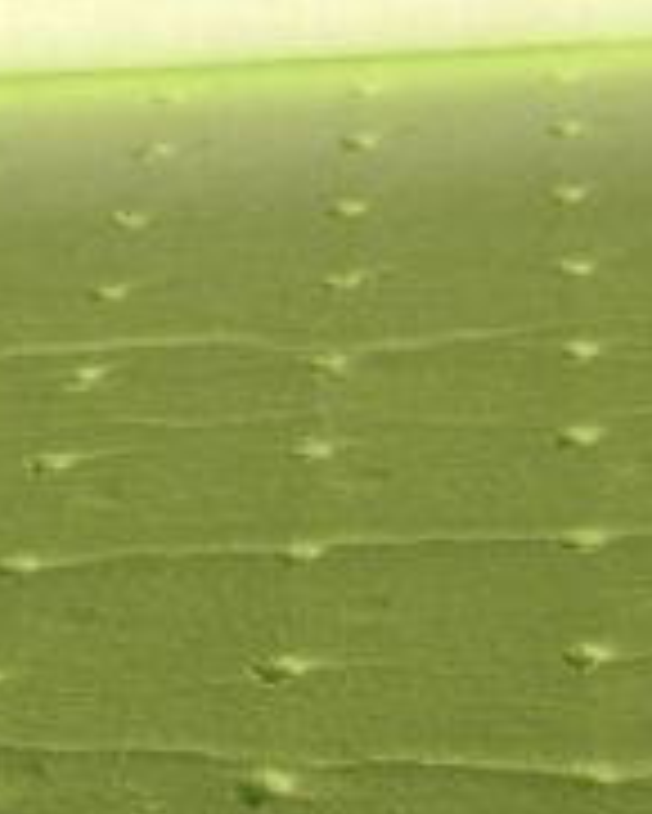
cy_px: 904
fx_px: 3037
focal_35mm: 126
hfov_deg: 12.2
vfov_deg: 14.9
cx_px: 393
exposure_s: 1/1938
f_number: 2.4
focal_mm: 4.12
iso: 50
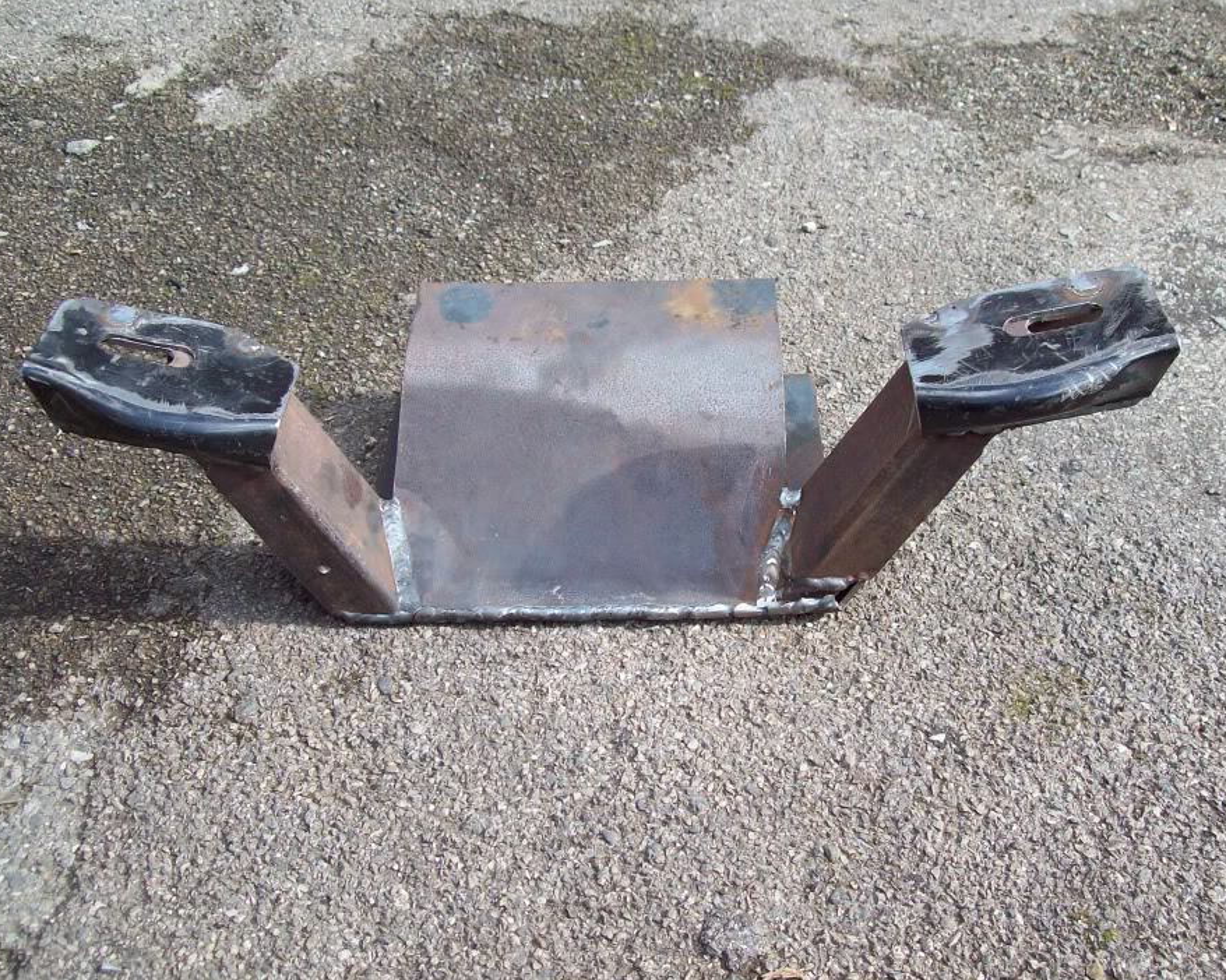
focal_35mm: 41
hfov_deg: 44.8
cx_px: 634
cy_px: 501
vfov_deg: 36.5
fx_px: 1487
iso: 80
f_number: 2.7
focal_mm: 6
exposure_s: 1/189
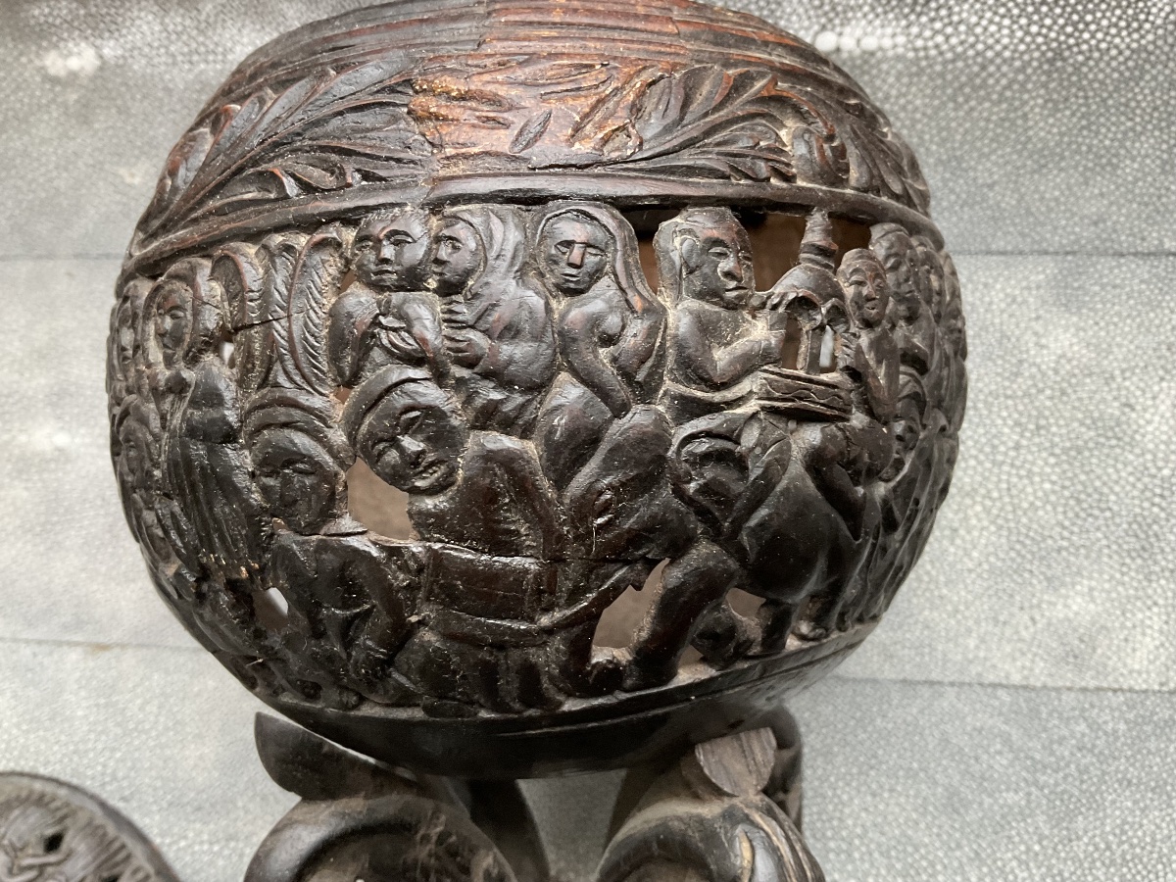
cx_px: 588
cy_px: 441
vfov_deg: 48.2
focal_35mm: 29
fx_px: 985
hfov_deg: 61.7
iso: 125
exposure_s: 1/50
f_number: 1.8
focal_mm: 3
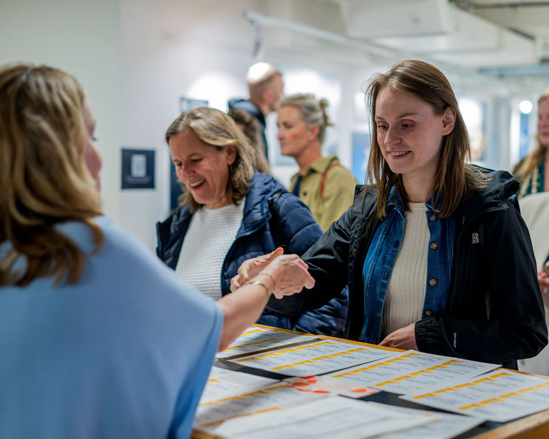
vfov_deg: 26.7
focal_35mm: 57
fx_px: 926
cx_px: 313
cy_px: 220
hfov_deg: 33.0
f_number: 2.2
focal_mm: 50
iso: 4000
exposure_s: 1/400
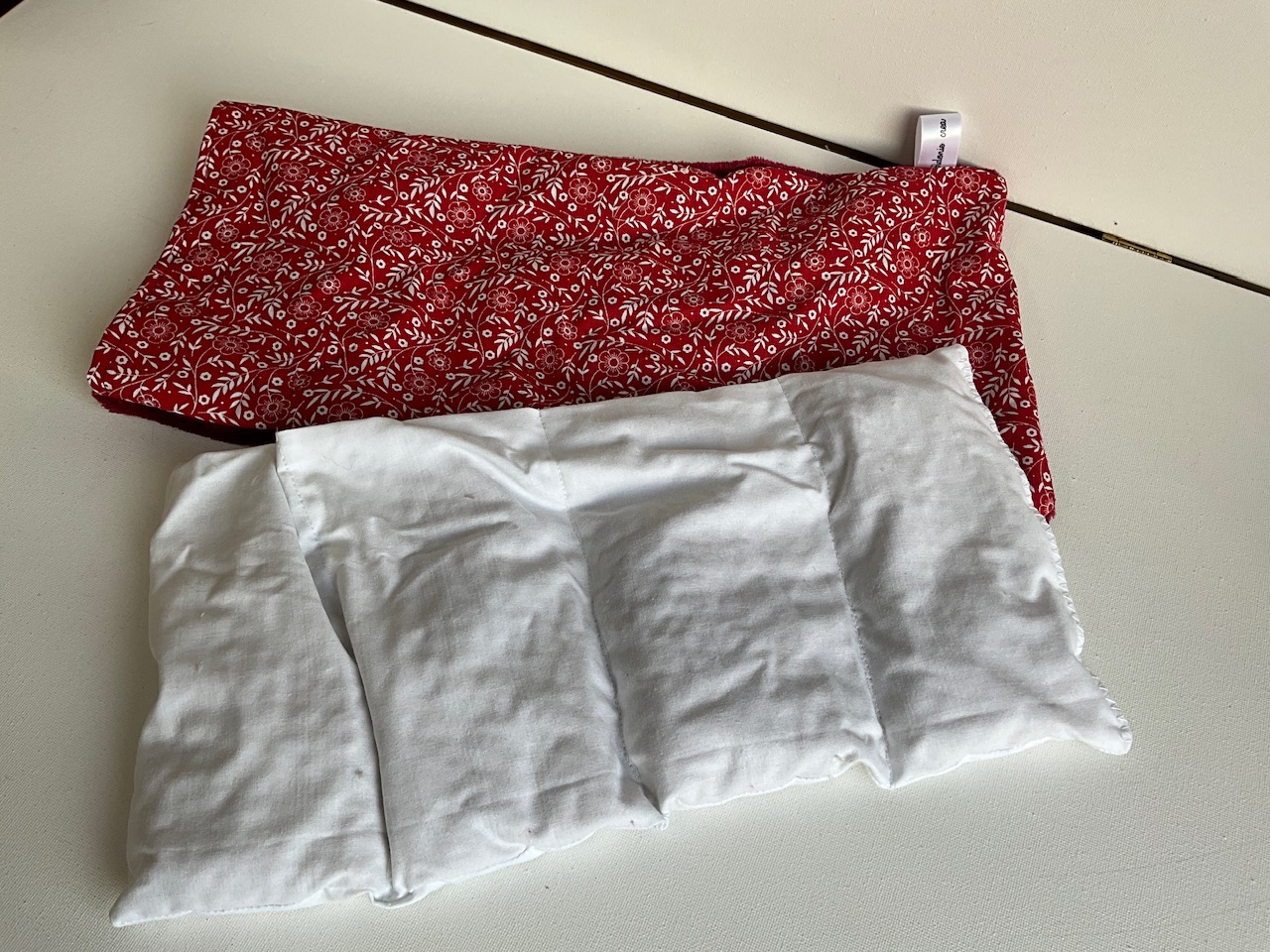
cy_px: 476
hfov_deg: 61.7
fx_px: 1064
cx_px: 635
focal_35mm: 29
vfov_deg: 48.2
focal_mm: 3
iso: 16
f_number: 1.8
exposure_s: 1/100
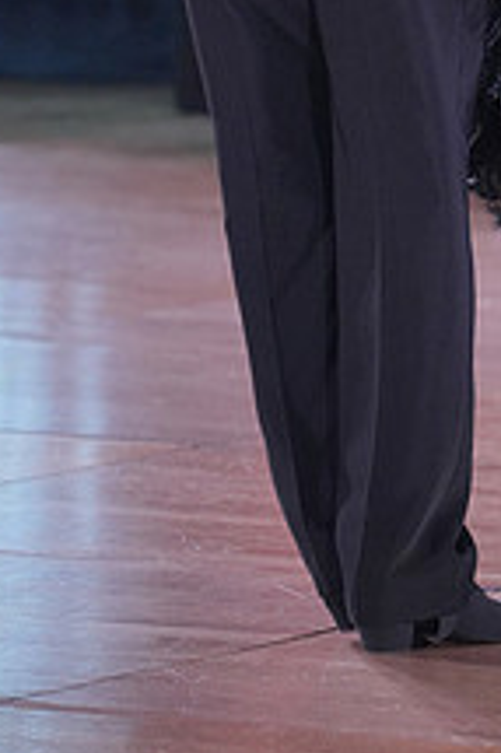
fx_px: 7443
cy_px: -200
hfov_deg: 3.8
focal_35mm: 356
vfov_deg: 5.8
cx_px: 597
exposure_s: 1/400
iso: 1600
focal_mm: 132
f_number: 4
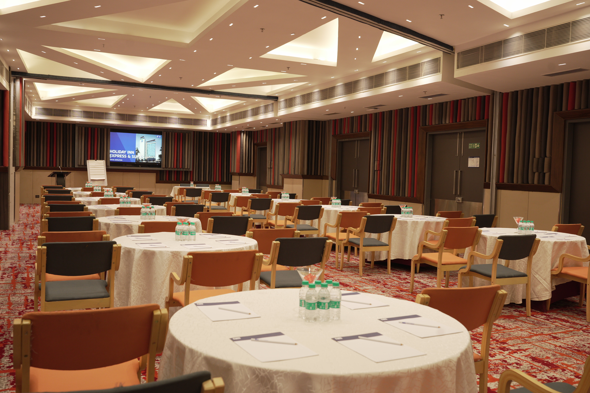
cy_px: 196
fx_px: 574
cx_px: 295
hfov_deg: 54.4
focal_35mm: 35
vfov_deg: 37.9
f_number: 5.6
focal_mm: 35
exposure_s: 1/30
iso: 800
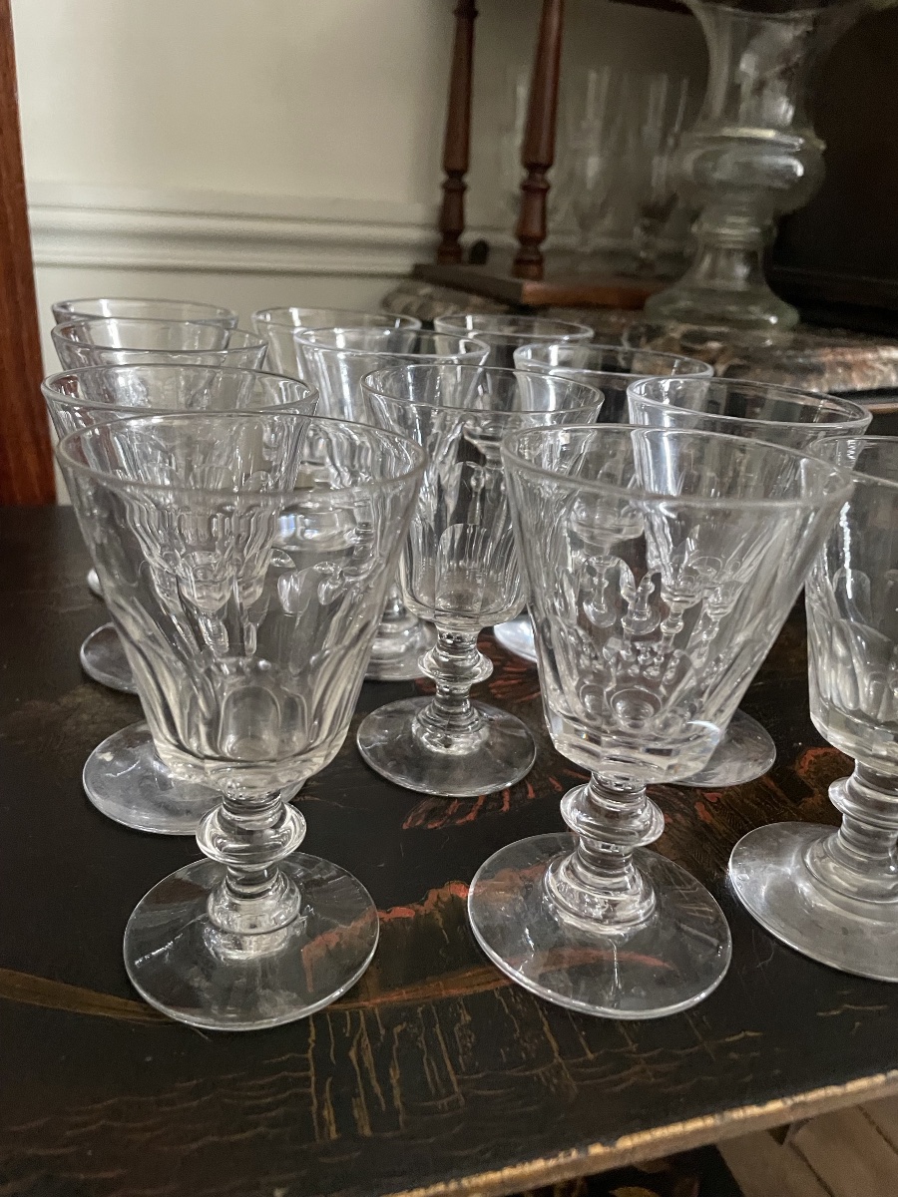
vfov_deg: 67.3
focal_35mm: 26
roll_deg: -2.8
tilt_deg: -23.3
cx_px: 449
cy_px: 598
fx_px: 899
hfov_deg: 53.1
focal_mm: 4.2
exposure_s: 1/30
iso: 640
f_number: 1.6
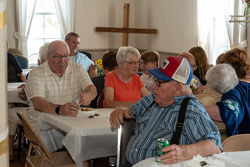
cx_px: 113
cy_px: 88
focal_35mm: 78
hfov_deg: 26.1
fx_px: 539
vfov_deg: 17.6
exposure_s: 1/125
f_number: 4
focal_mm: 46
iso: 1000
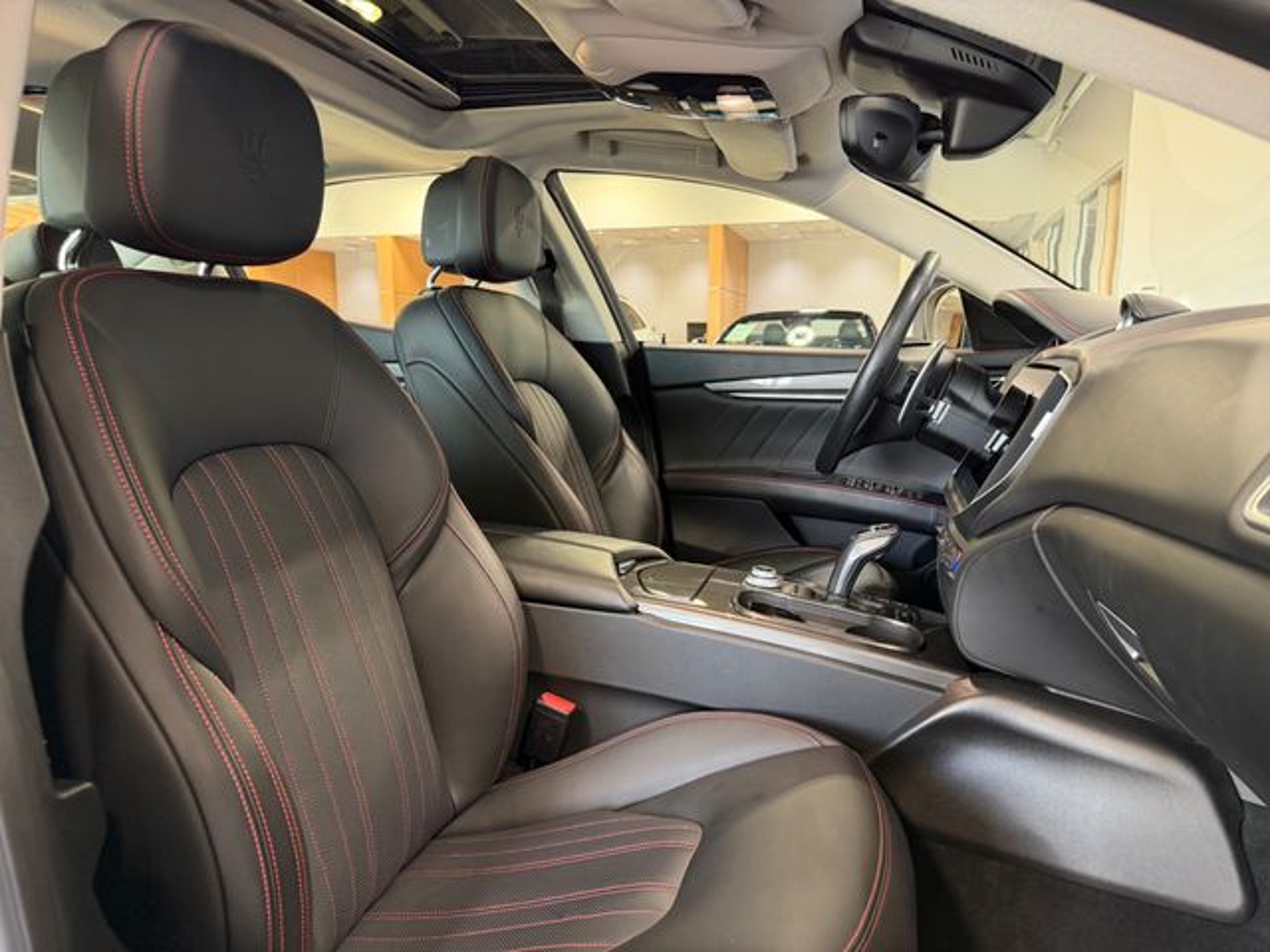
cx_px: 635
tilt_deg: -8.2
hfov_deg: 71.6
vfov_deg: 56.8
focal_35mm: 24
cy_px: 476
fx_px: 881
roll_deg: +0.1
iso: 400
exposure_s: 1/60
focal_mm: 6.76
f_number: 1.78
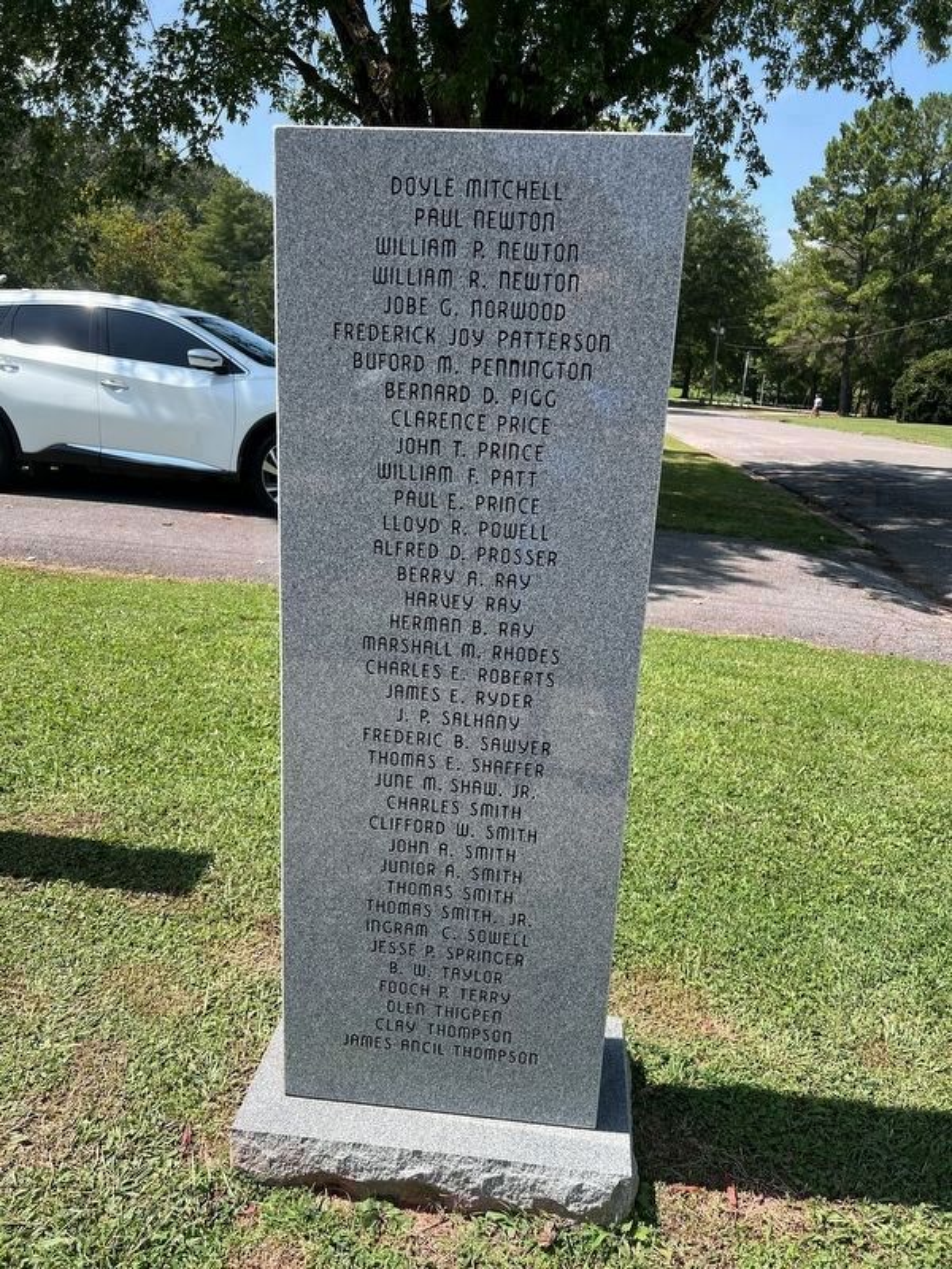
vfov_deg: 67.3
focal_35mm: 26
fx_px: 953
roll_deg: -4.3
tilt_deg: -16.4
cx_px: 476
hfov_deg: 53.1
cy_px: 634
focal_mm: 5.7
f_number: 1.5
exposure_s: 1/2083
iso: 50
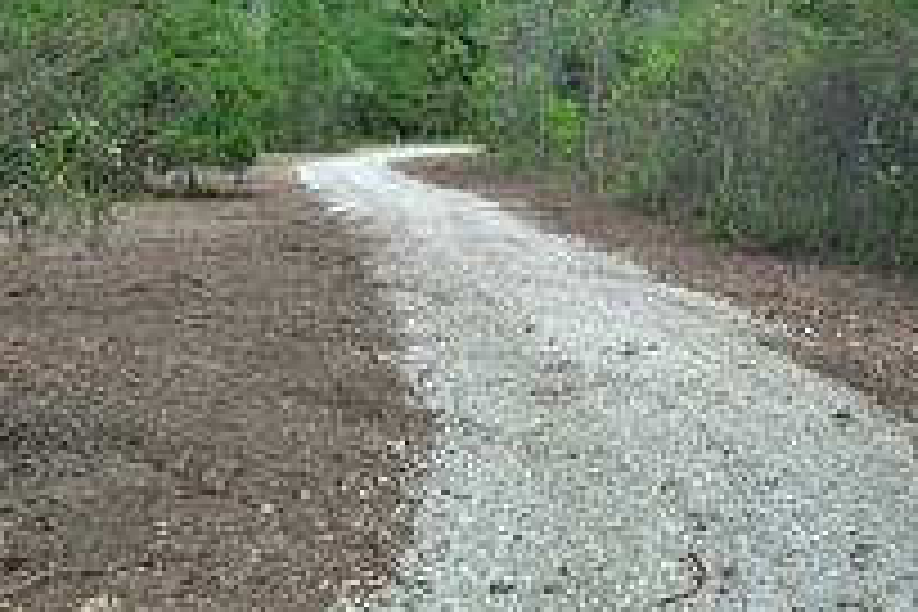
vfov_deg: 21.2
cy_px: 292
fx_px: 1632
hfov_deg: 30.9
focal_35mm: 64
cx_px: 684
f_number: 2.8
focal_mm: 10.57
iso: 100
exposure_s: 1/384
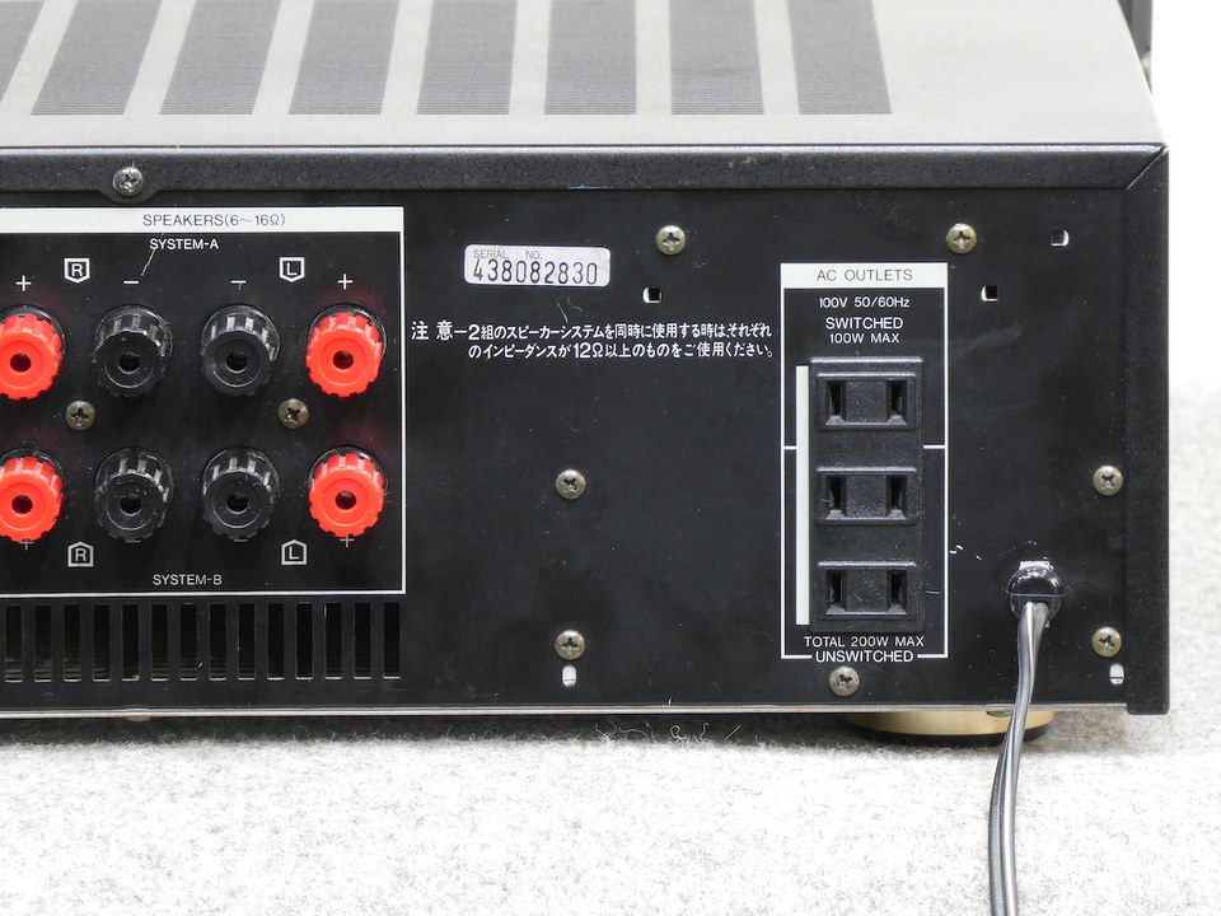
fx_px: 11358
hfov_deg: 6.2
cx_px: 610
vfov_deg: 4.6
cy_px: 458
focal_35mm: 322
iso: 200
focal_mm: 57.7
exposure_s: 1/2.5
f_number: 5.9
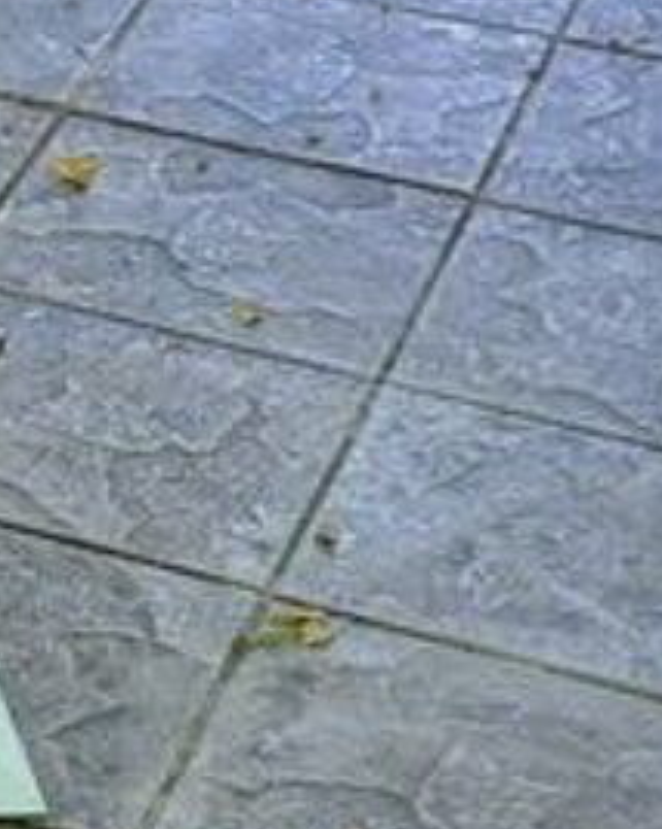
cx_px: -696
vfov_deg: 11.5
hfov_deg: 8.7
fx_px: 4119
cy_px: 444
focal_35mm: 168
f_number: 5.6
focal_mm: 32
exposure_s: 1/30
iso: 280
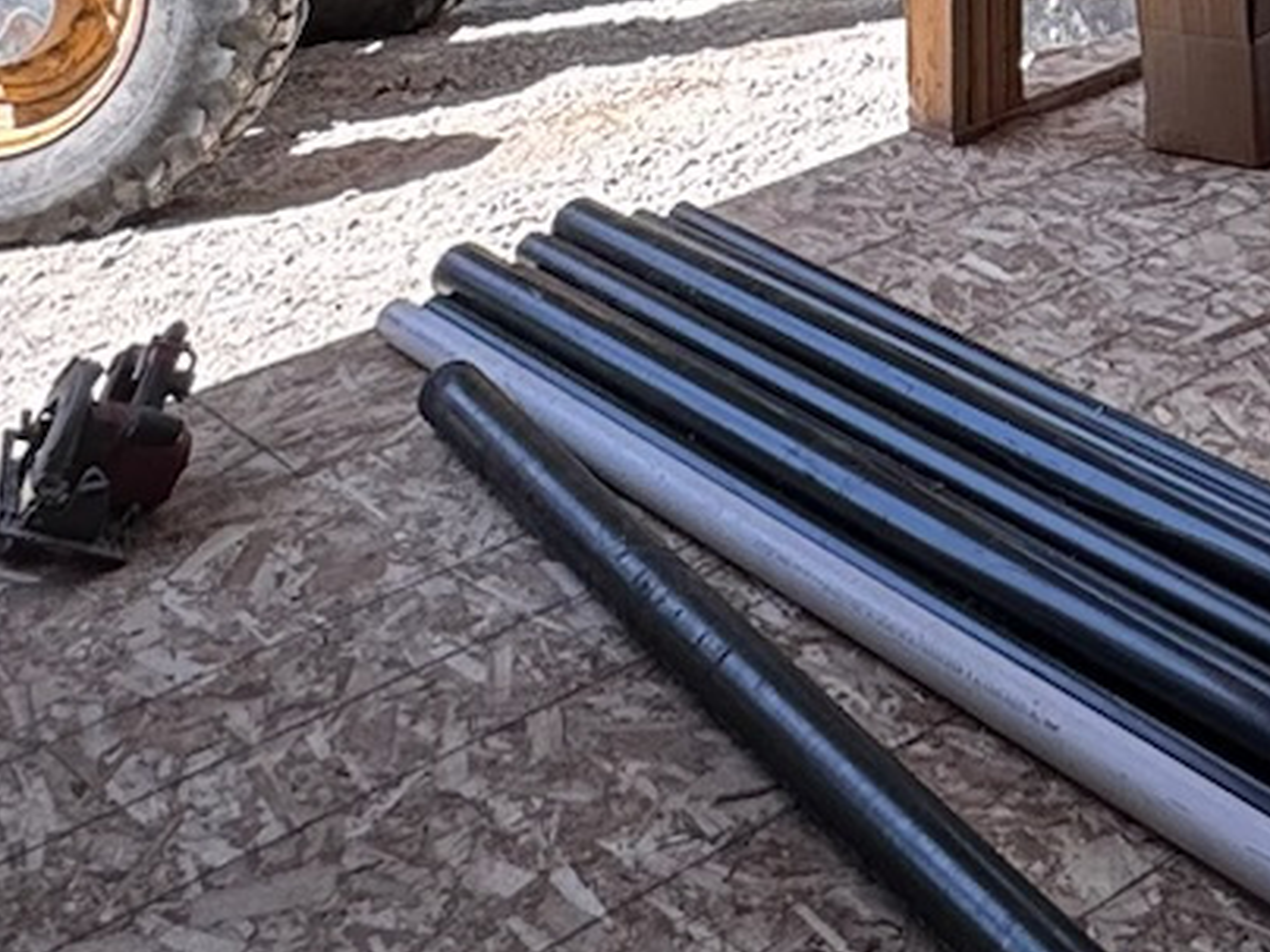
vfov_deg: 15.5
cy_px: -1071
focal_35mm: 71
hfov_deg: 23.3
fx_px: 2605
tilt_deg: +5.4
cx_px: 1782
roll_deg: +2.3
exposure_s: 1/317
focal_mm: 2.22
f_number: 2.2
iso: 40
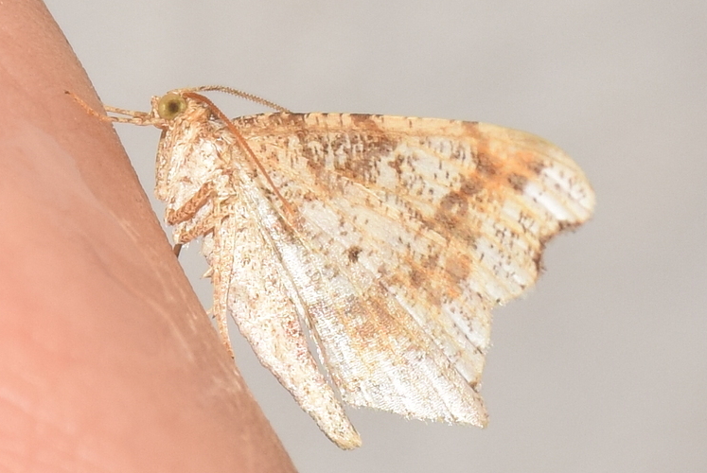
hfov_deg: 7.6
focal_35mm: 269
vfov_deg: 5.1
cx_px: 340
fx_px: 5289
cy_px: 236
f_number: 13
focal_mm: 140
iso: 200
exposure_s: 1/160
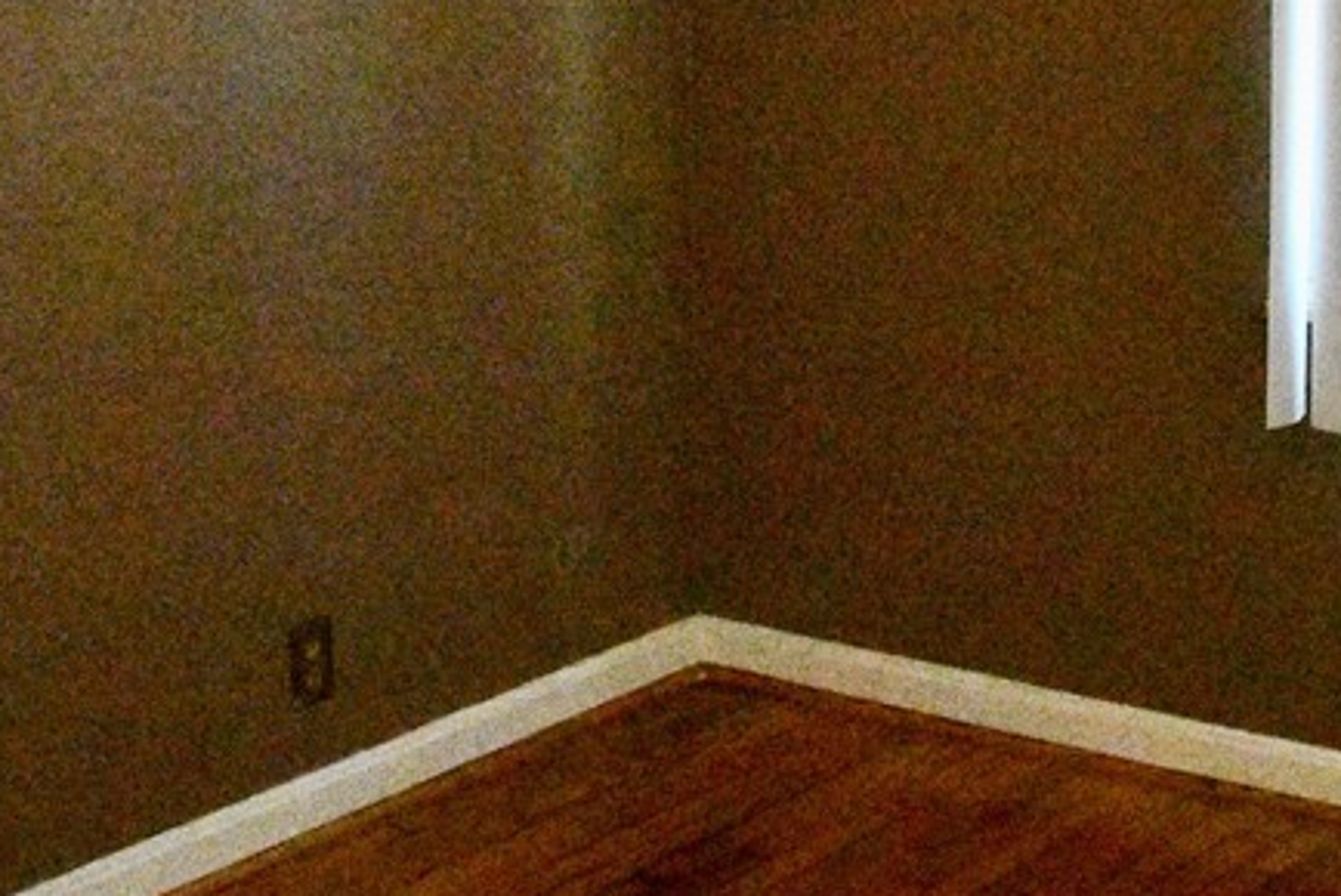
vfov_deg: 17.9
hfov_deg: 27.0
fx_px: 2796
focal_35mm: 75
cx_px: 708
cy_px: 102
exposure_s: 1/1600
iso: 51200
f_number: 5.6
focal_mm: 20
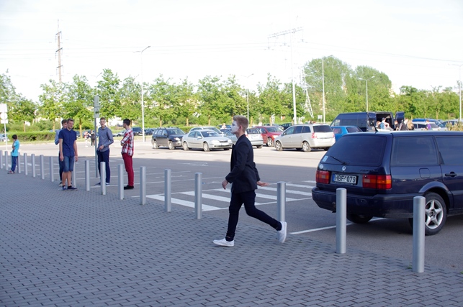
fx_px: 578
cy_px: 154
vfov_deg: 29.8
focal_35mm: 45
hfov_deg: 43.7
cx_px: 232
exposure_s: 1/250
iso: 200
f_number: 5.6
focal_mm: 30
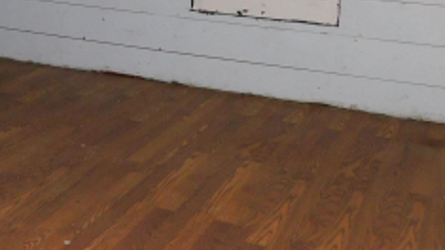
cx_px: 73
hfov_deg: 28.9
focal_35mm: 71
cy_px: -123
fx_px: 837
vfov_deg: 15.6
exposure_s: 1/30
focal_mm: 4
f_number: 3
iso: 200
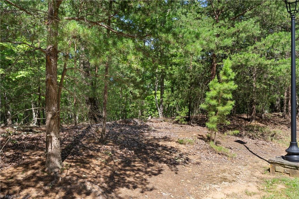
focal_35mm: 29
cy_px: 100
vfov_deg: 44.6
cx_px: 150
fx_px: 243
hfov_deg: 63.2
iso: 250
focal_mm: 19.5
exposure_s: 1/80
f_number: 9
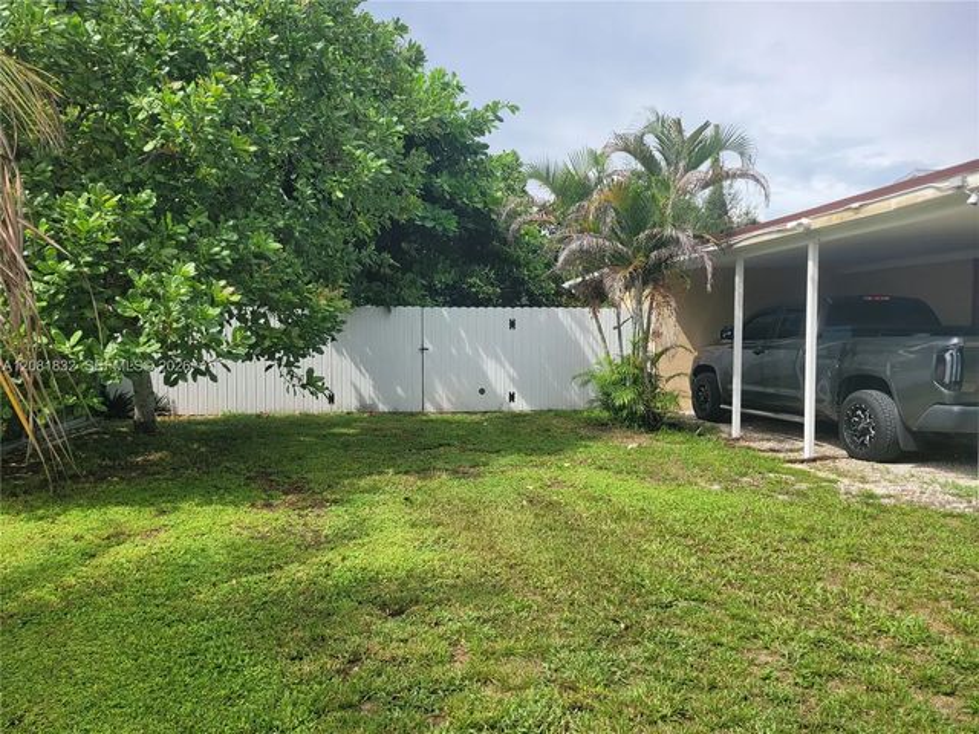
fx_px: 735
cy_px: 367
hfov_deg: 67.3
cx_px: 490
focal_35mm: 26
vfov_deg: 53.1
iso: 40
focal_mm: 5.4
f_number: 1.8
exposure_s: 1/1509
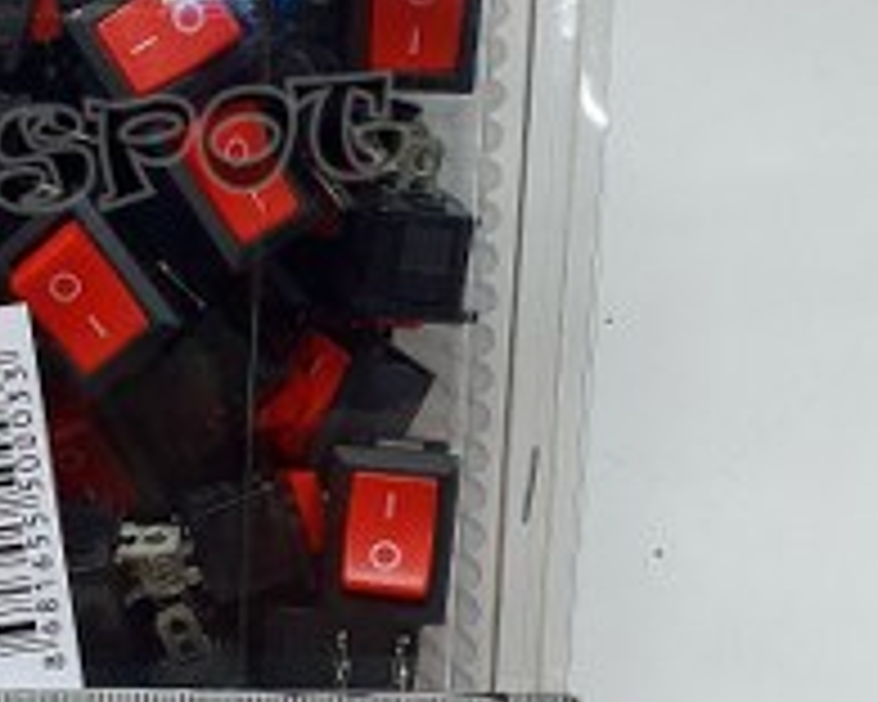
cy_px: 536
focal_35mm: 78
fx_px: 2027
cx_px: 68
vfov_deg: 19.5
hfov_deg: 23.7
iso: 400
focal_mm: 4.32
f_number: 2.4
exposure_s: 1/50
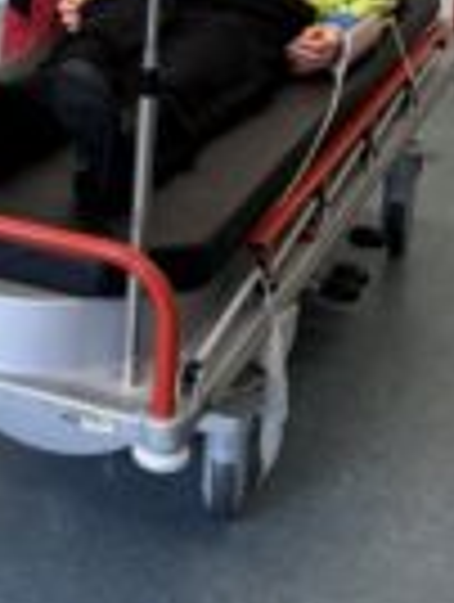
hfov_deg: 14.5
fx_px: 1691
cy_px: 0
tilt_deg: -17.0
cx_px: -169
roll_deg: +0.2
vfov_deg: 19.6
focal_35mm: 97
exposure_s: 1/100
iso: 50
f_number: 1.6
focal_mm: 5.1
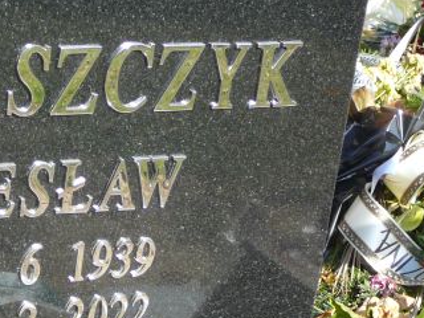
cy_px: 208
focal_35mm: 142
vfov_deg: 10.4
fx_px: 1739
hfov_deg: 13.7
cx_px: 15
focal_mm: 10.5
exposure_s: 1/250
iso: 80
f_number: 3.7
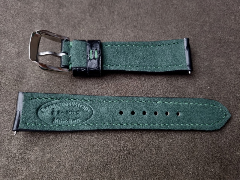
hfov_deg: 67.3
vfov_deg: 53.1
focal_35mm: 26
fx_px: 180
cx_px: 120
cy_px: 90
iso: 1600
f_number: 1.8
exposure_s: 1/25
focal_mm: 5.4
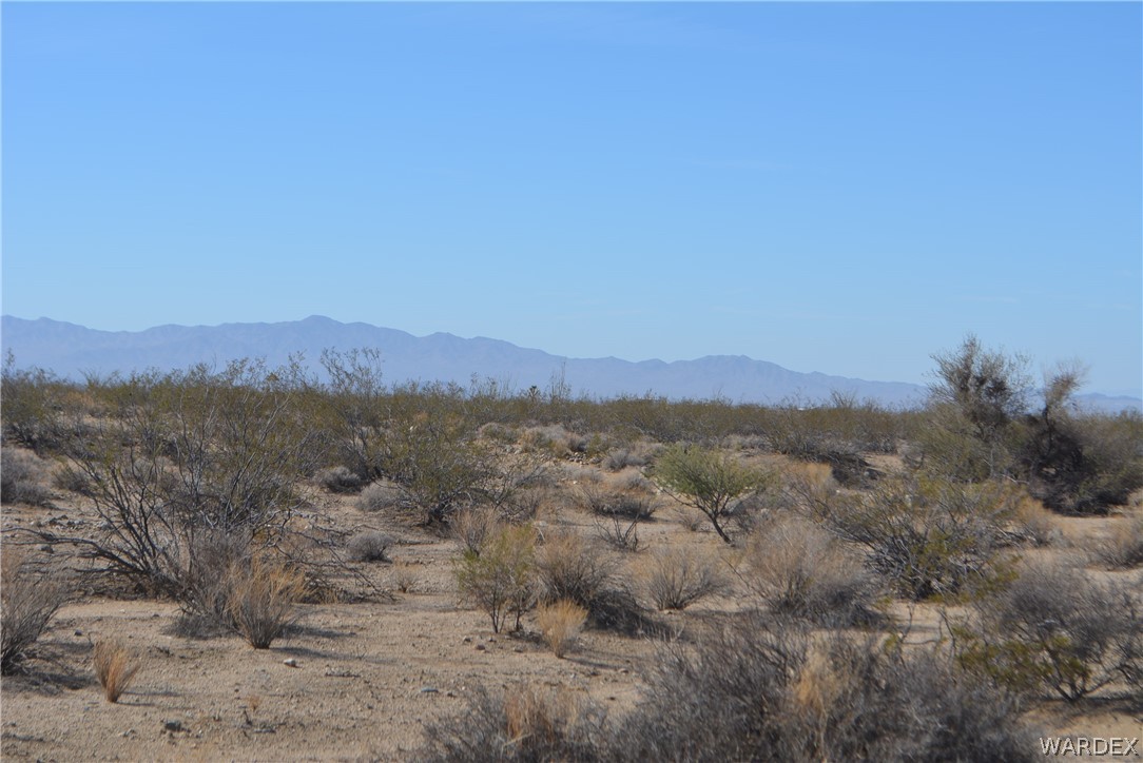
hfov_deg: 24.6
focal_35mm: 82
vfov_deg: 16.6
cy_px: 382
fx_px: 2621
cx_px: 572
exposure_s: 1/320
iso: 100
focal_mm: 55
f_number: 9
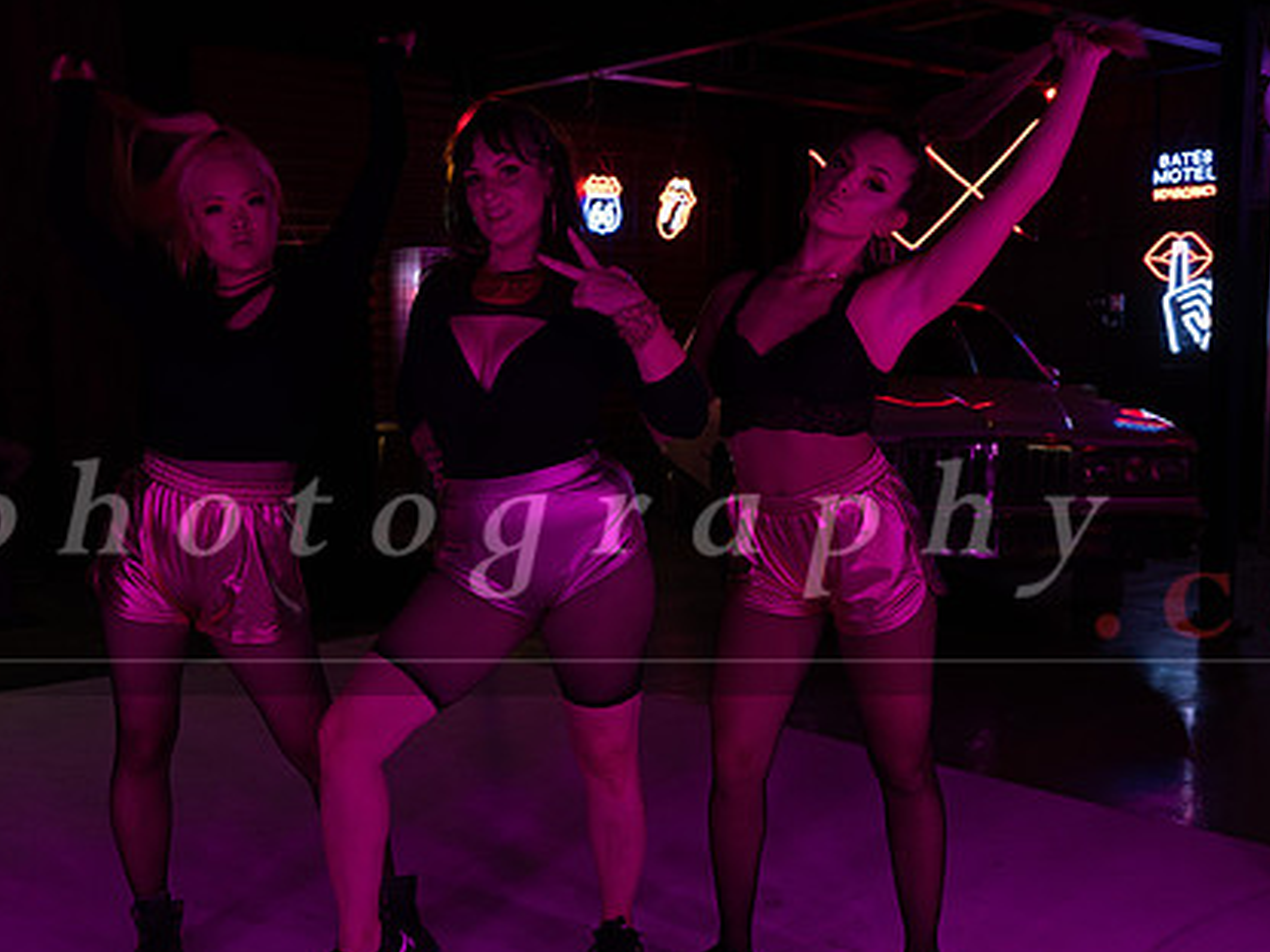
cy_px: 539
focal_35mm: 39
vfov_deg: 36.8
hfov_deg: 47.5
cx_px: 482
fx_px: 1431
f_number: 5.6
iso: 800
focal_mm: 35
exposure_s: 1/40
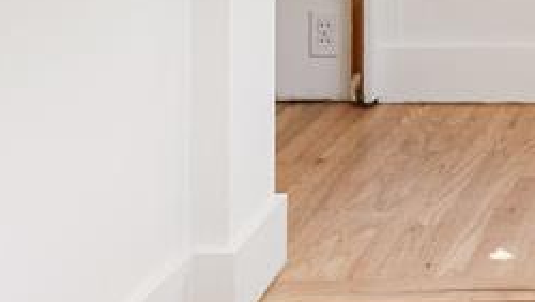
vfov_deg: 9.9
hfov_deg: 16.8
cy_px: -315
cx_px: 845
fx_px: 1604
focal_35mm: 113
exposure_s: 1/100
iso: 800
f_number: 9
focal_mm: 18
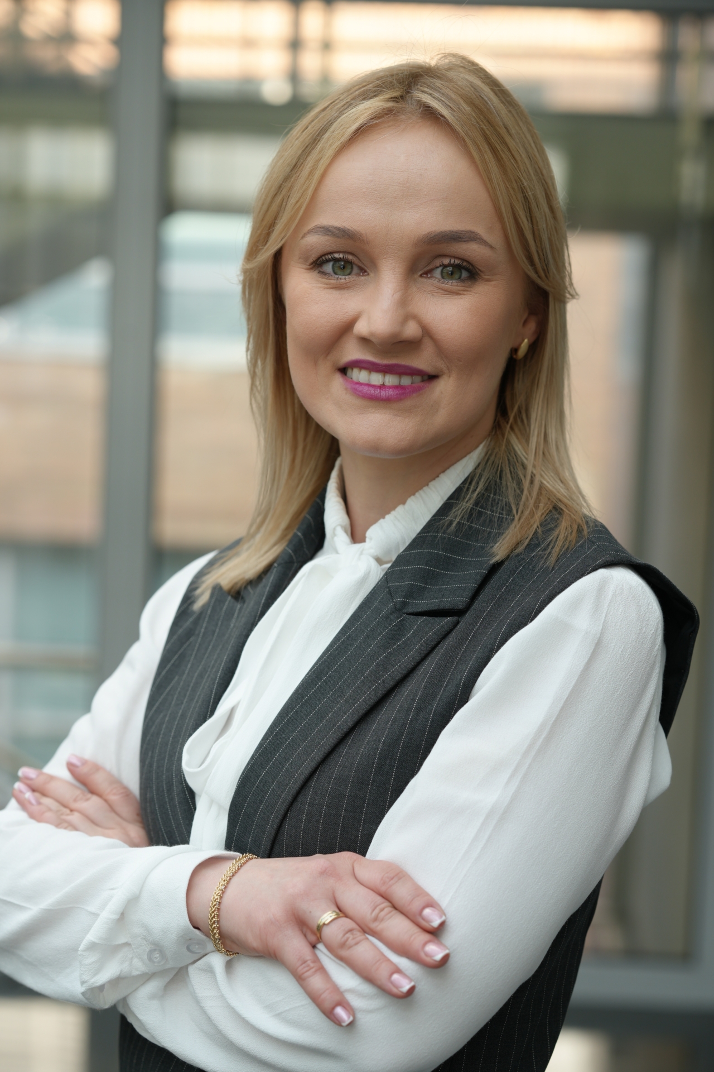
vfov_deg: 23.9
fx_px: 2529
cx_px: 357
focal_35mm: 85
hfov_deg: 16.1
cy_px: 536
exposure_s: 1/160
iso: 200
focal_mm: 85
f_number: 4
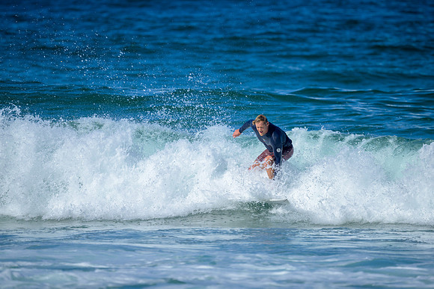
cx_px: 217
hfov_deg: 2.6
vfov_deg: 1.7
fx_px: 9646
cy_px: 144
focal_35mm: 800
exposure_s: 1/2500
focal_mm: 800
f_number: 6.3
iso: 250
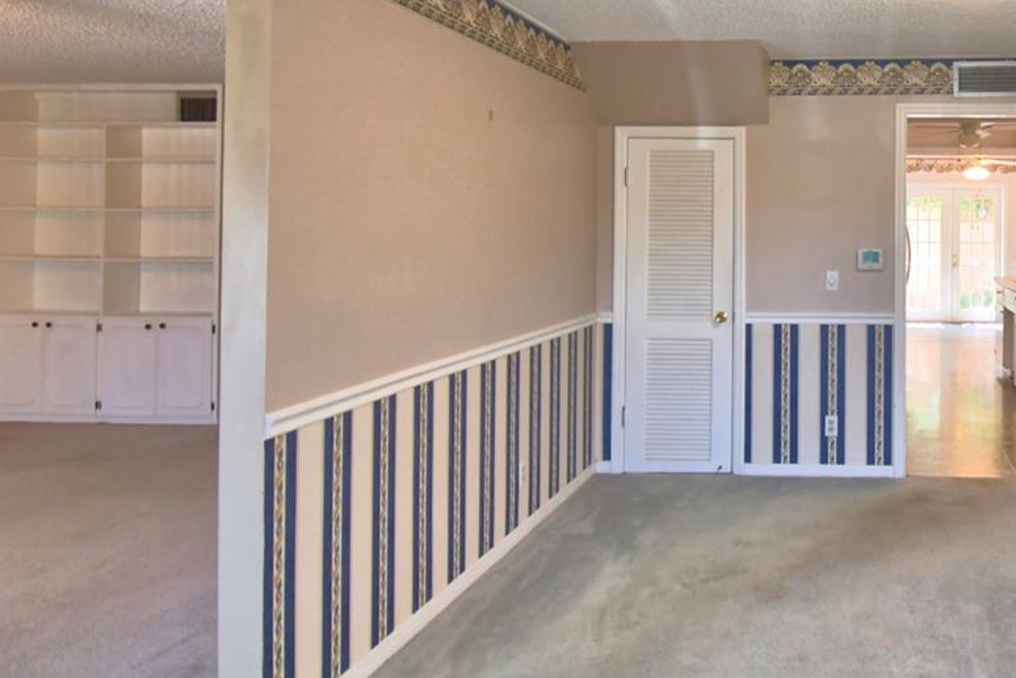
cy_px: 209
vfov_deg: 41.6
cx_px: 852
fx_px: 875
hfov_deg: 54.9
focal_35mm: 31
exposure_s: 1/50
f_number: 4.5
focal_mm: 10
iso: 400
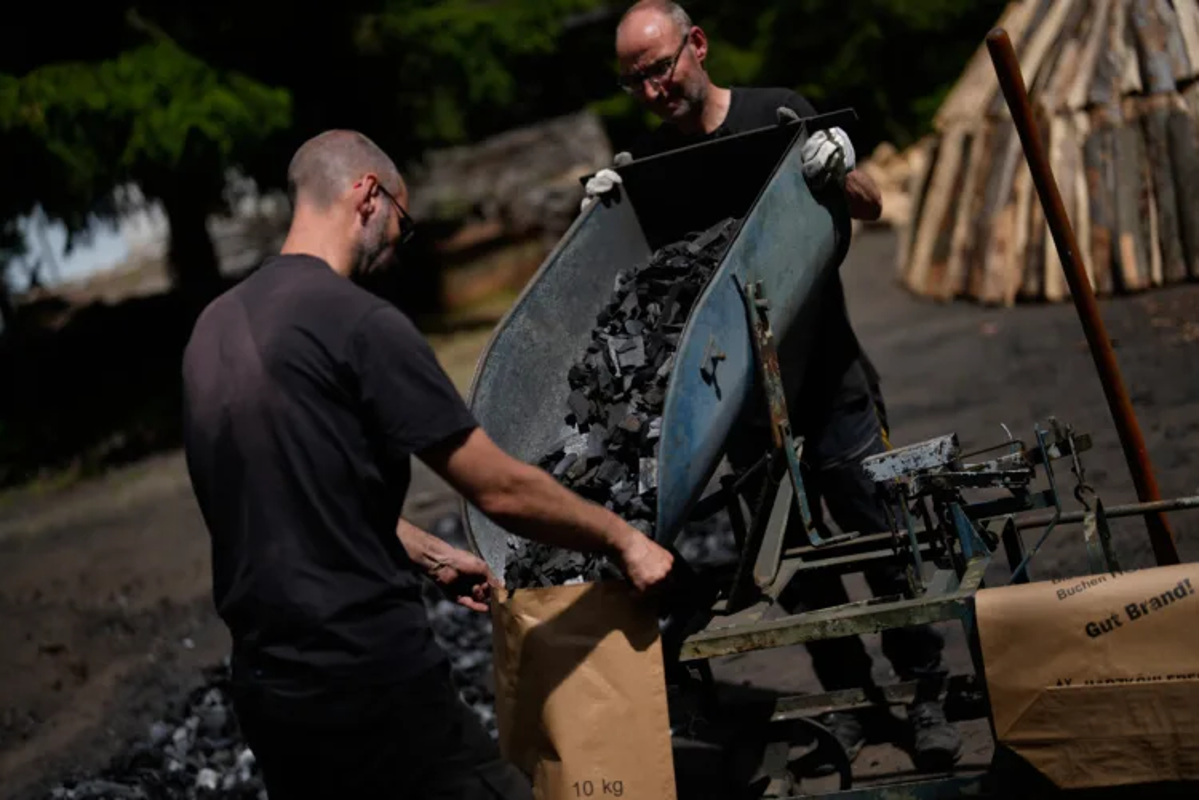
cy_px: 400
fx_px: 1665
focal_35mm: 50
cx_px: 600
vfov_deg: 27.0
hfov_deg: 39.6
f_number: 1.2
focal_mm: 50
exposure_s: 1/5000
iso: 50
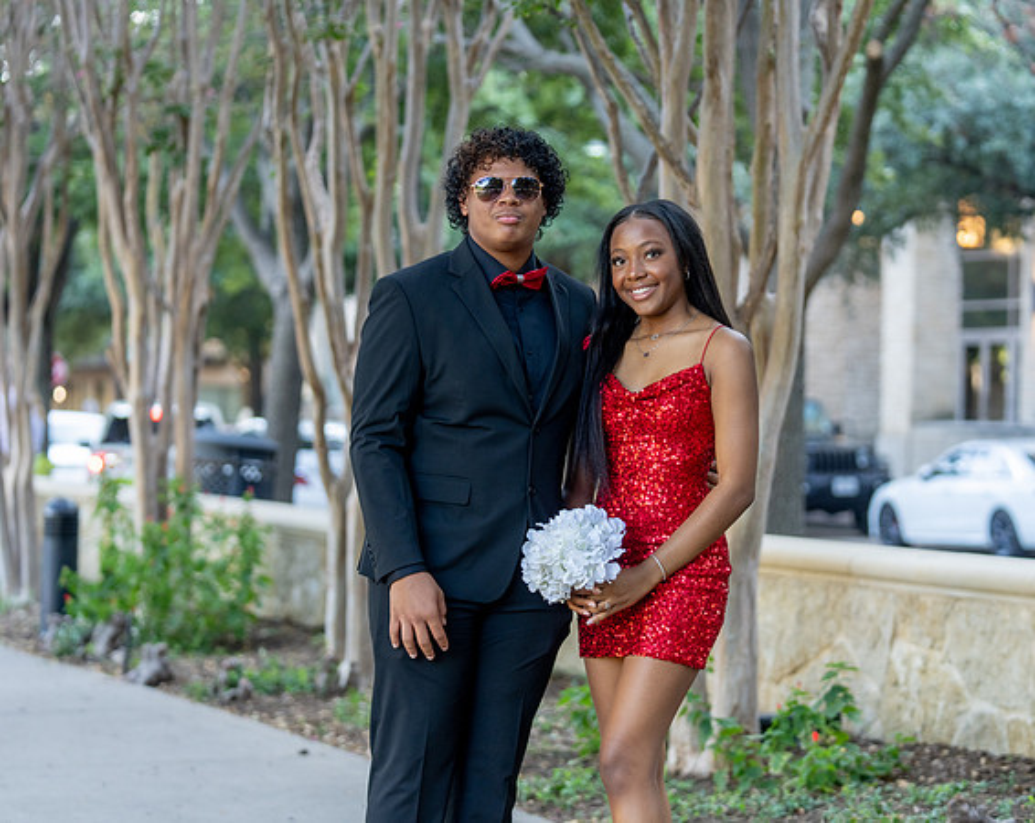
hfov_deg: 19.3
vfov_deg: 15.4
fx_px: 3040
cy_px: 408
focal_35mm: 99
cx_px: 566
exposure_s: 1/320
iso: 800
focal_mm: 86
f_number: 2.8
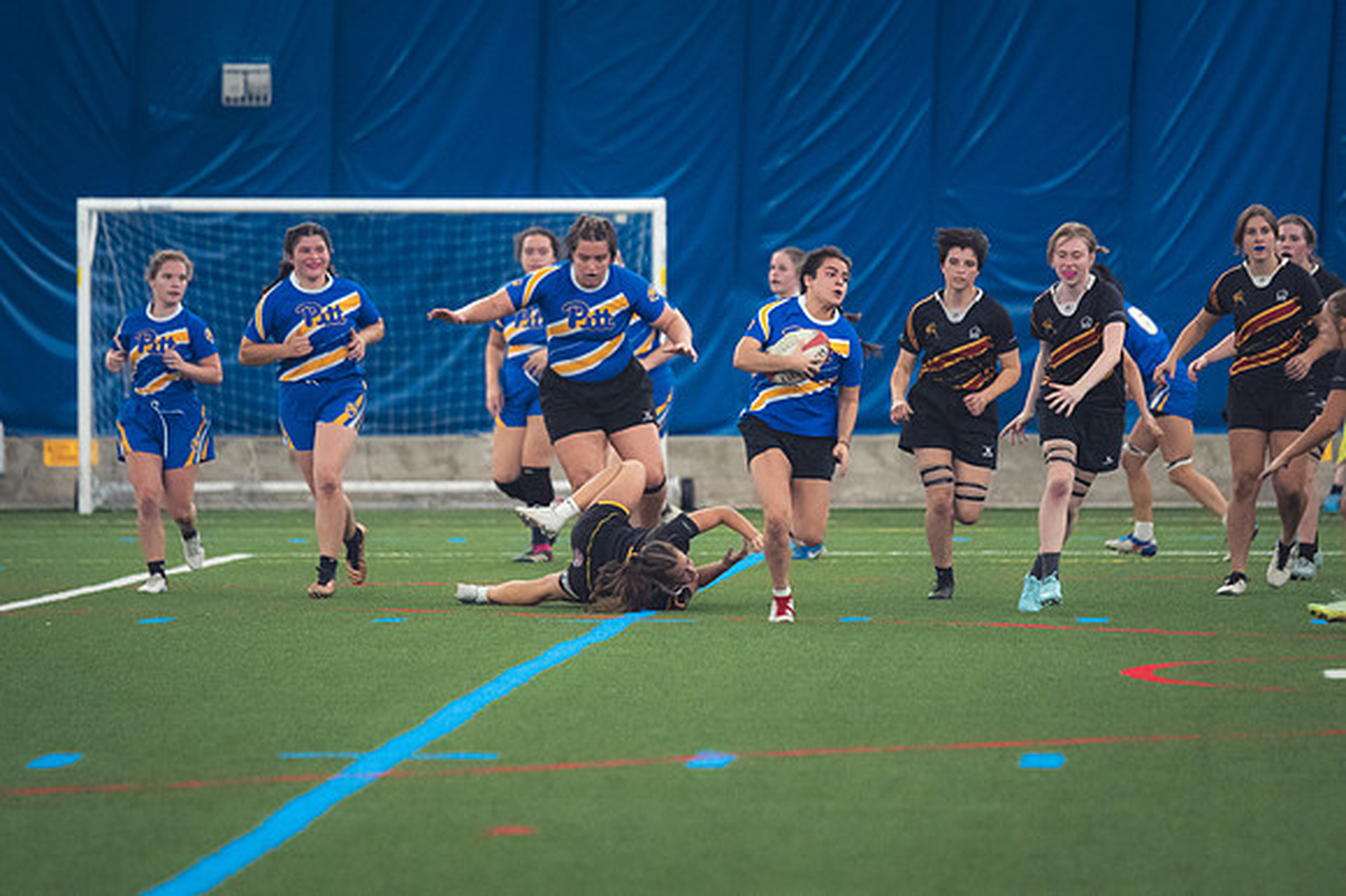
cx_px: 673
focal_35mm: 300
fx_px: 11210
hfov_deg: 6.9
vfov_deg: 4.6
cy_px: 448
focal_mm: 200
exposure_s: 1/320
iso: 4000
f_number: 2.8
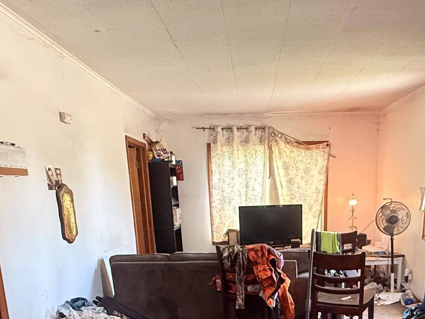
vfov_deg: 38.5
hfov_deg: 53.1
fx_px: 417
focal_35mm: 34
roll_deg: -0.2
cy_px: 296
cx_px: 278
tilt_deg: -13.6
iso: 640
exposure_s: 1/60
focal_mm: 2.22
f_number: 2.2
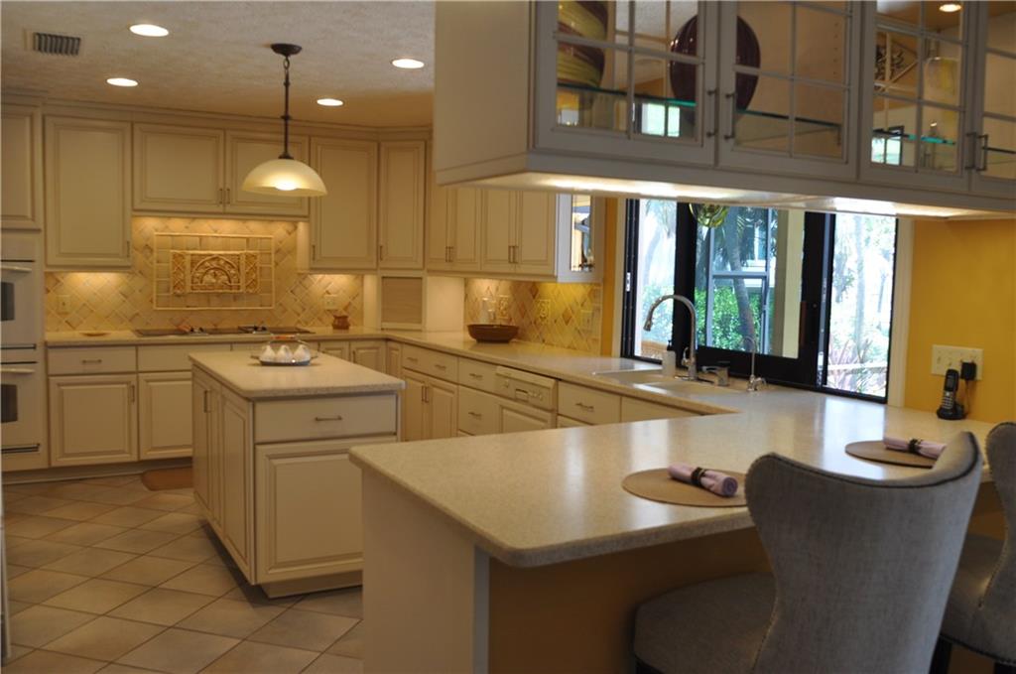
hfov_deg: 62.0
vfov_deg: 43.5
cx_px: 508
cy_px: 337
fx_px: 845
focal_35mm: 30
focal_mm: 20
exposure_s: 1/100
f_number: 5
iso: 400
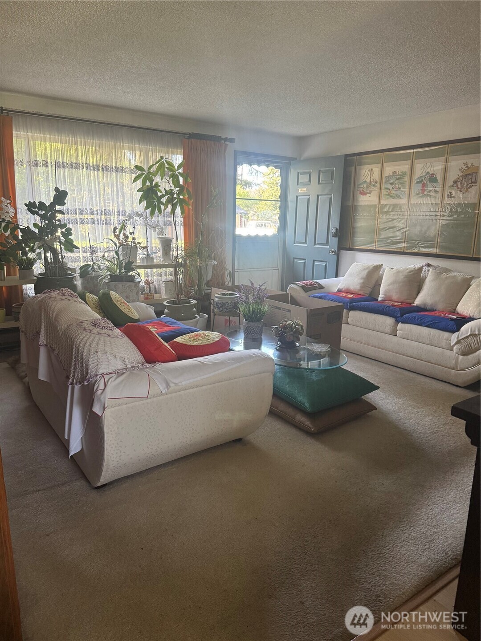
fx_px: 445
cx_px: 240
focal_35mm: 24
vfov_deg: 71.6
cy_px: 320
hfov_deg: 56.8
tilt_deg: -13.8
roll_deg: +0.6
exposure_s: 1/60
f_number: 1.78
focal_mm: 6.76
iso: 400
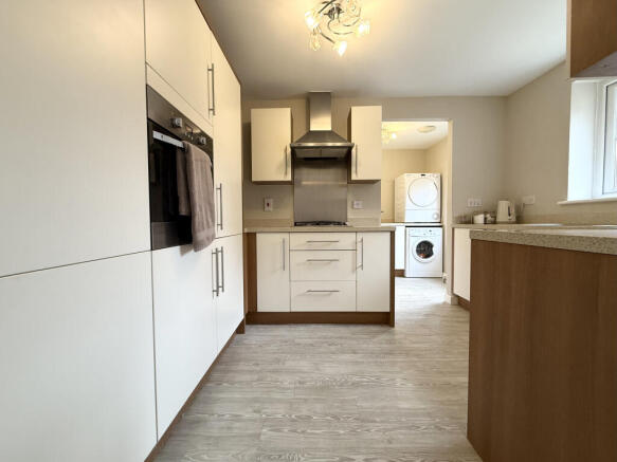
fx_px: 249
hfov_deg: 102.1
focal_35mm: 14
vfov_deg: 85.7
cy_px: 231
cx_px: 308
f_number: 2.2
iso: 200
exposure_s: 1/50
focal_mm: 2.22
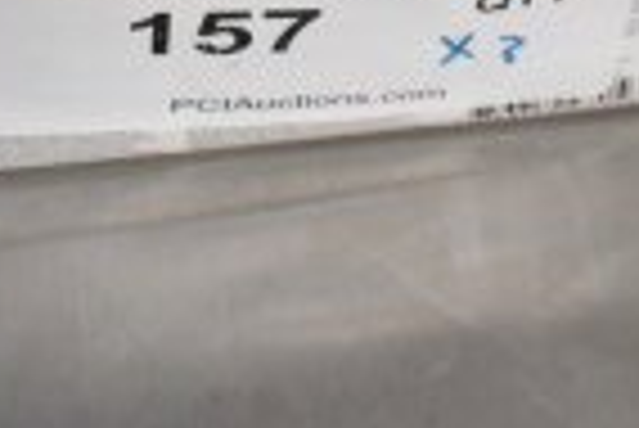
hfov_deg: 11.4
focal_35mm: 174
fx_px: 3094
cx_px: 886
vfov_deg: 7.6
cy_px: -453
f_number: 4
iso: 2800
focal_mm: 27
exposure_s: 1/40
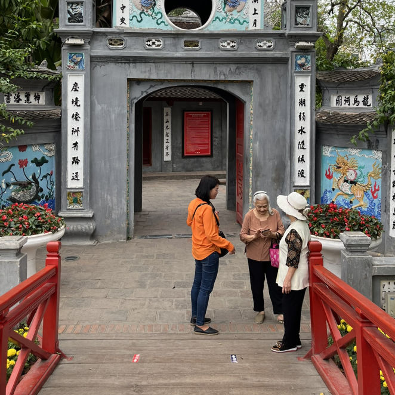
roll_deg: +0.4
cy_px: 109
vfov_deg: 40.0
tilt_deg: -0.6
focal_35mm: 41
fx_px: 529
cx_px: 193
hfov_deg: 40.9
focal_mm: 5.1
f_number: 1.6
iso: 50
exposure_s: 1/799
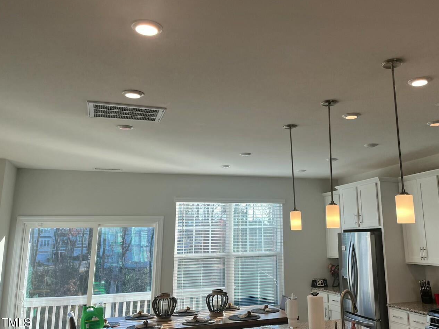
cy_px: 132
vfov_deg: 42.7
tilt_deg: +14.3
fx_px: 418
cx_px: 278
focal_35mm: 33
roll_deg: +1.5
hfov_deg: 54.7
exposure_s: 1/231
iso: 40
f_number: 1.6
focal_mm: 5.1
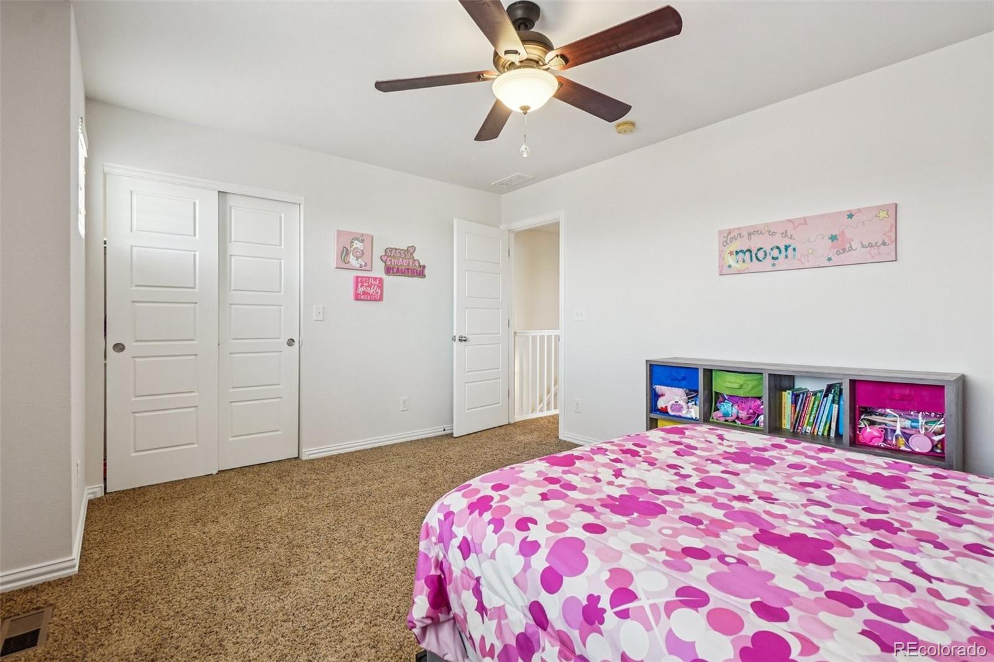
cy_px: 331
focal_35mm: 15
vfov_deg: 77.3
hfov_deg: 100.4
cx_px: 497
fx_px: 414
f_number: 8
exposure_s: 1/15
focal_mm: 10
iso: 400
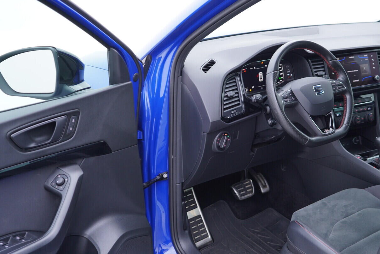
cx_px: 226
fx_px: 454
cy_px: 132
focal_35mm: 43
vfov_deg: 31.2
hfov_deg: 45.2
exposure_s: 1/40
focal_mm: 24
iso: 200
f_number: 2.8
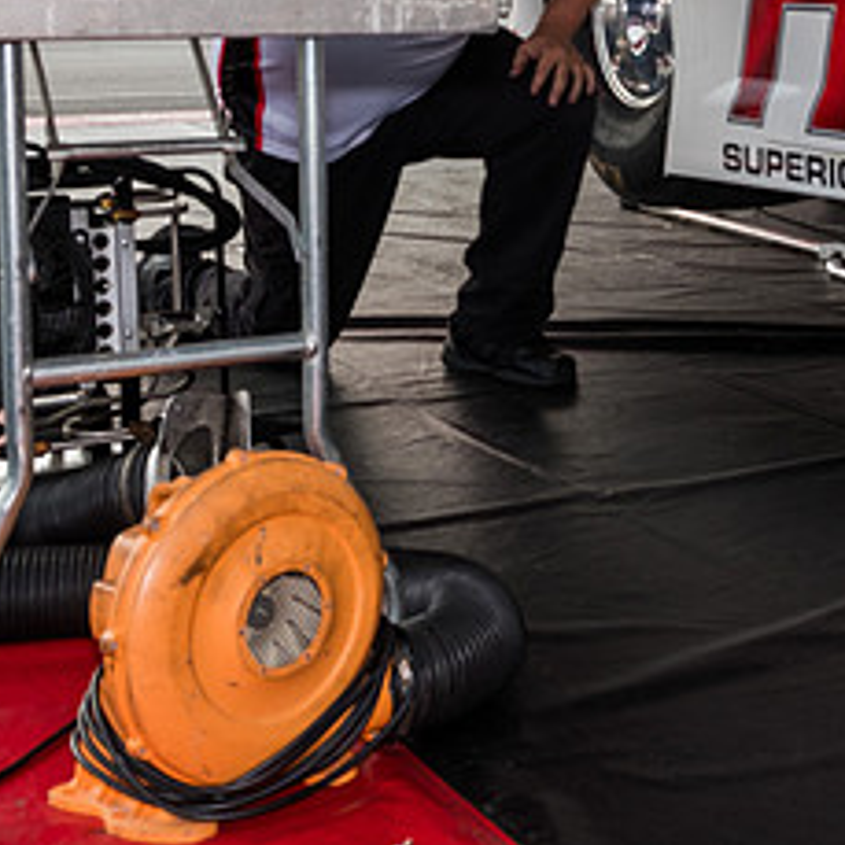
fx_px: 1906
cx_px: 834
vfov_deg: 24.5
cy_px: 138
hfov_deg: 24.0
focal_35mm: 69
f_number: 9
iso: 400
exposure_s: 1/200
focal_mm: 21.4
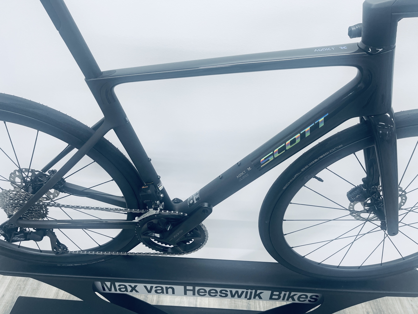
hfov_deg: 69.4
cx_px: 209
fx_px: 302
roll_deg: -3.5
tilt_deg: -38.8
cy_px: 157
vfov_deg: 54.9
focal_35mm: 25
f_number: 1.6
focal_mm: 5.1
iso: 125
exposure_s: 1/100
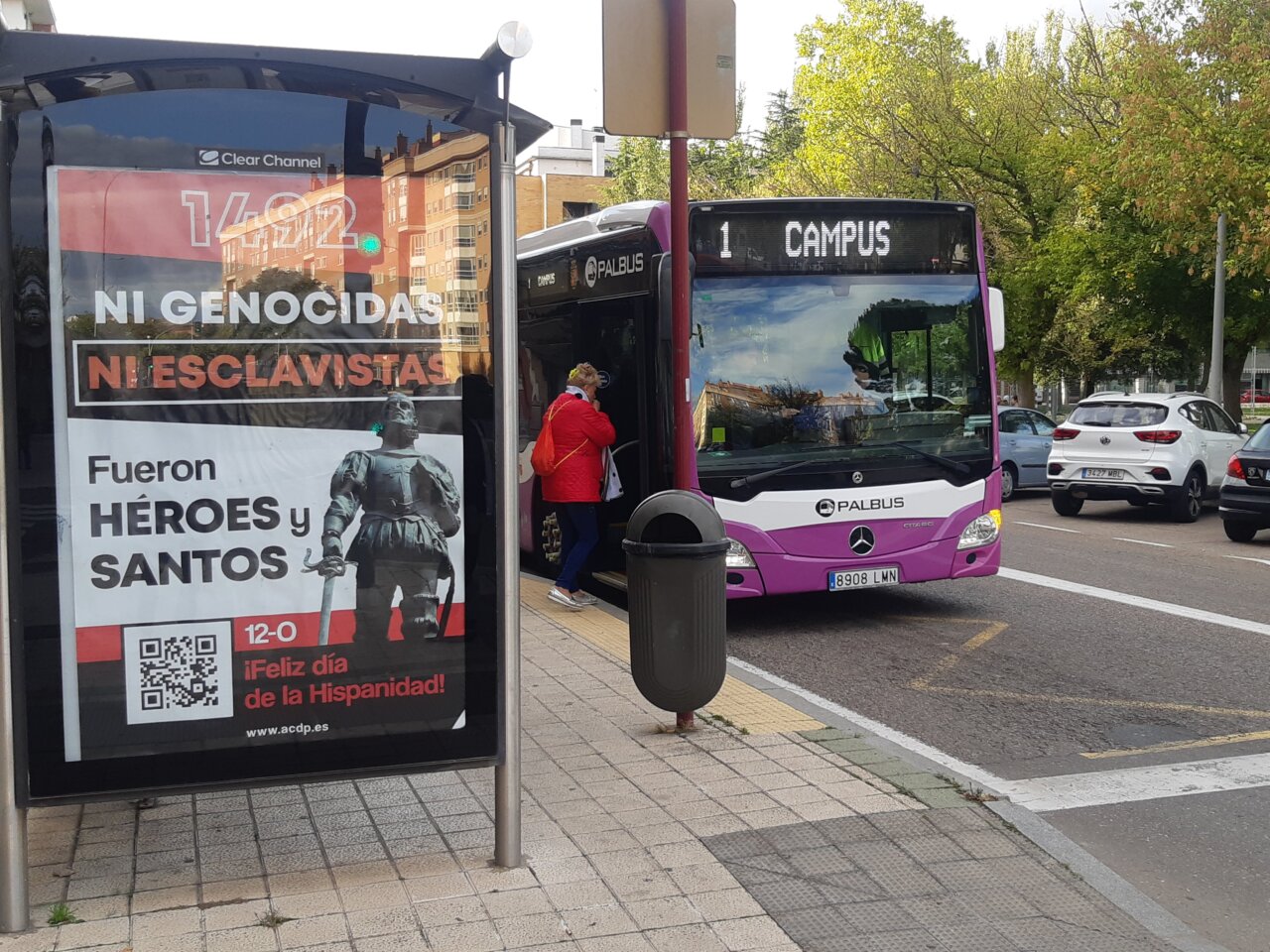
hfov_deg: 67.3
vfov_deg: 53.1
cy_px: 476
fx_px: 954
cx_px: 635
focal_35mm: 26
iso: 40
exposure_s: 1/316
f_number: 1.7
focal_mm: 3.93
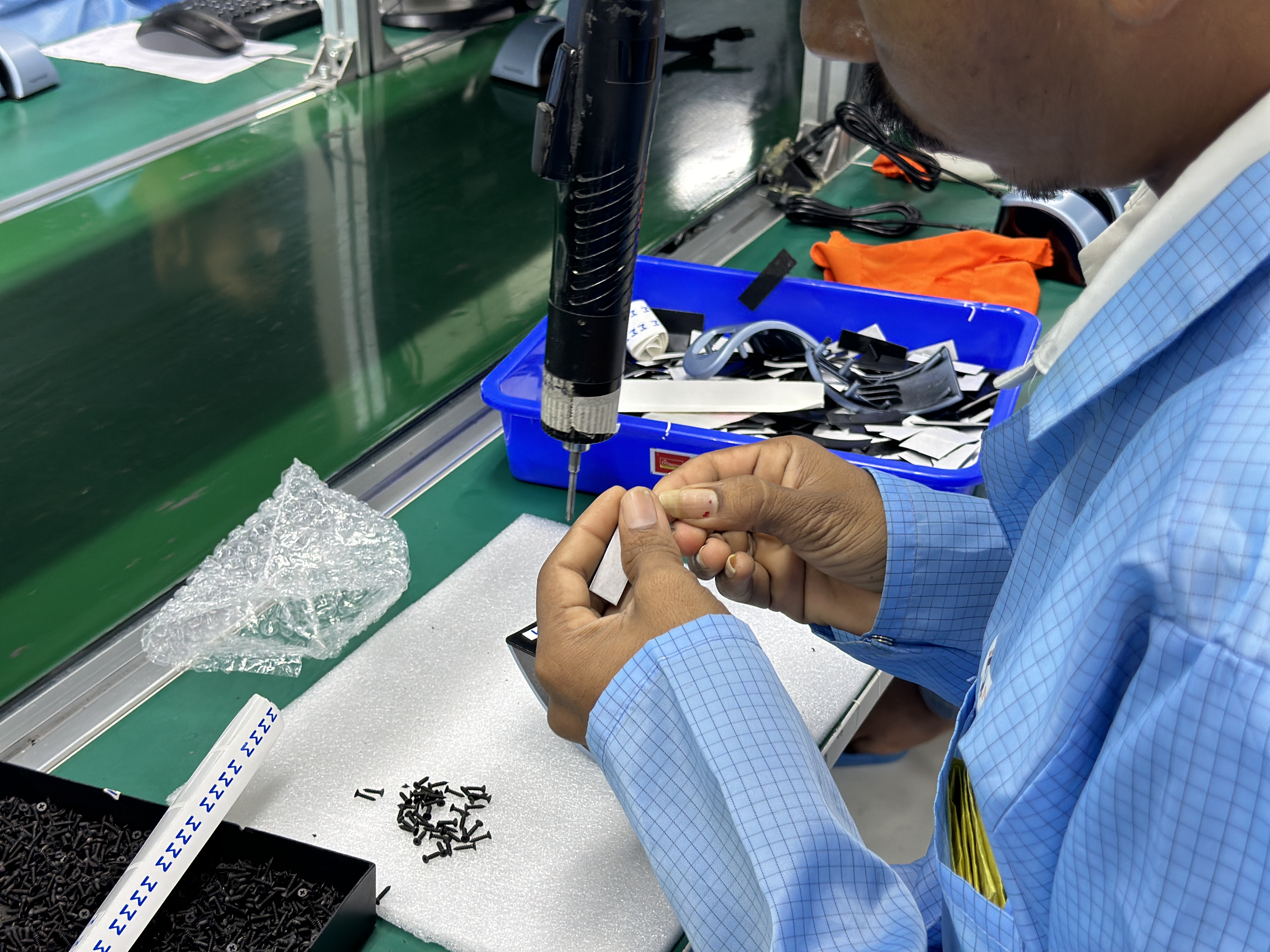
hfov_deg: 39.7
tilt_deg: -27.8
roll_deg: -1.6
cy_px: 476
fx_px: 1761
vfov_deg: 30.3
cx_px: 635
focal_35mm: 48
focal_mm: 6.86
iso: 160
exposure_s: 1/50
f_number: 1.78
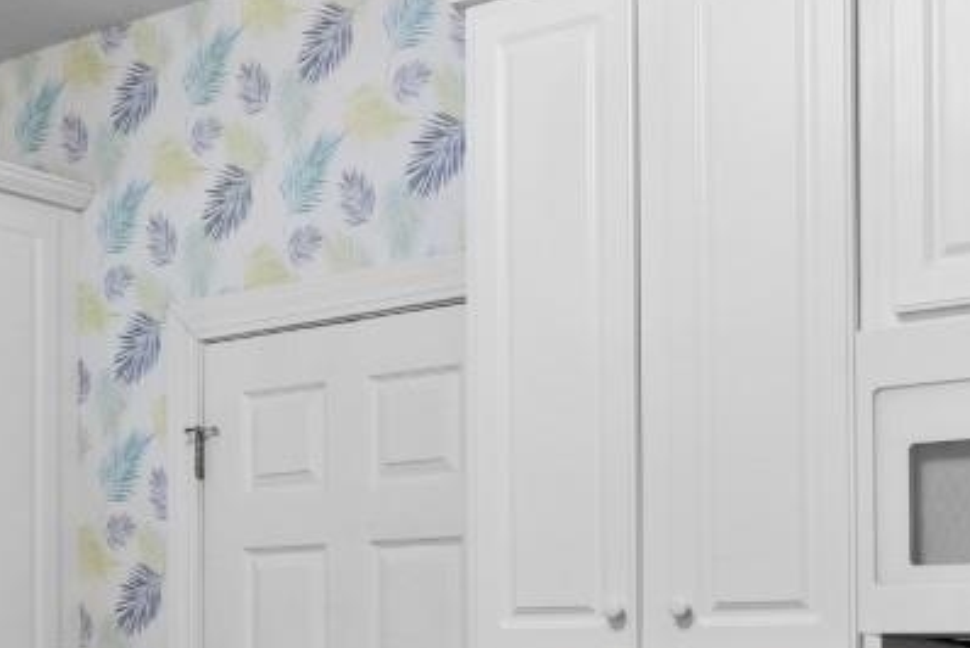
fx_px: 1645
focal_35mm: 61
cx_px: 424
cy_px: 638
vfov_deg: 21.6
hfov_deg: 32.8
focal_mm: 10
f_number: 4.5
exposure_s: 1/10
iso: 100
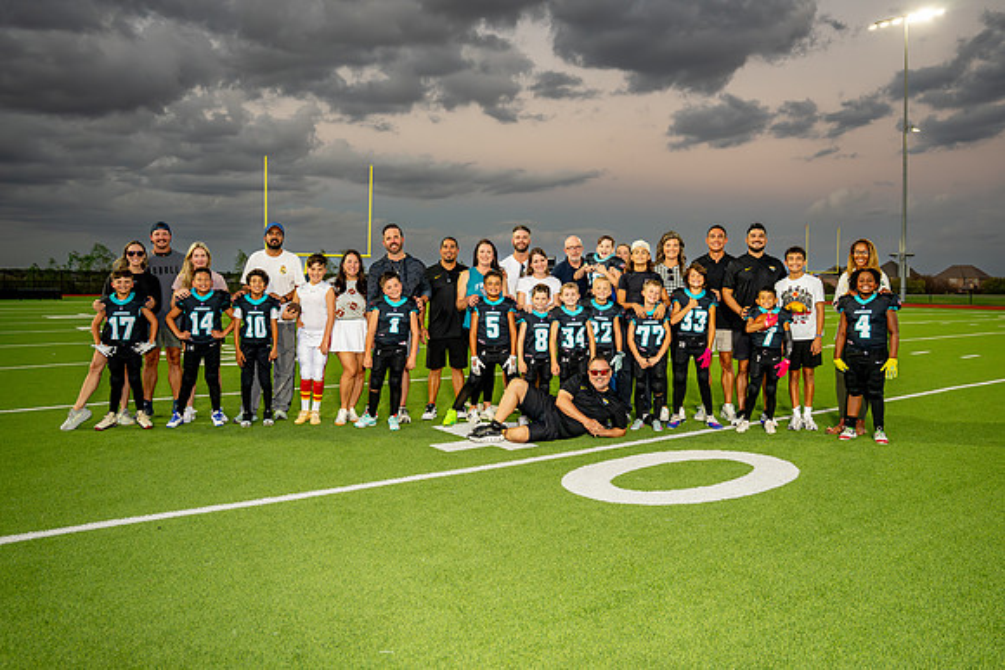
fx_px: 808
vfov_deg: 45.0
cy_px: 311
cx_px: 515
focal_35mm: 29
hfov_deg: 63.7
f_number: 2.8
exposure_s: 1/400
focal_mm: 26.6
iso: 1600
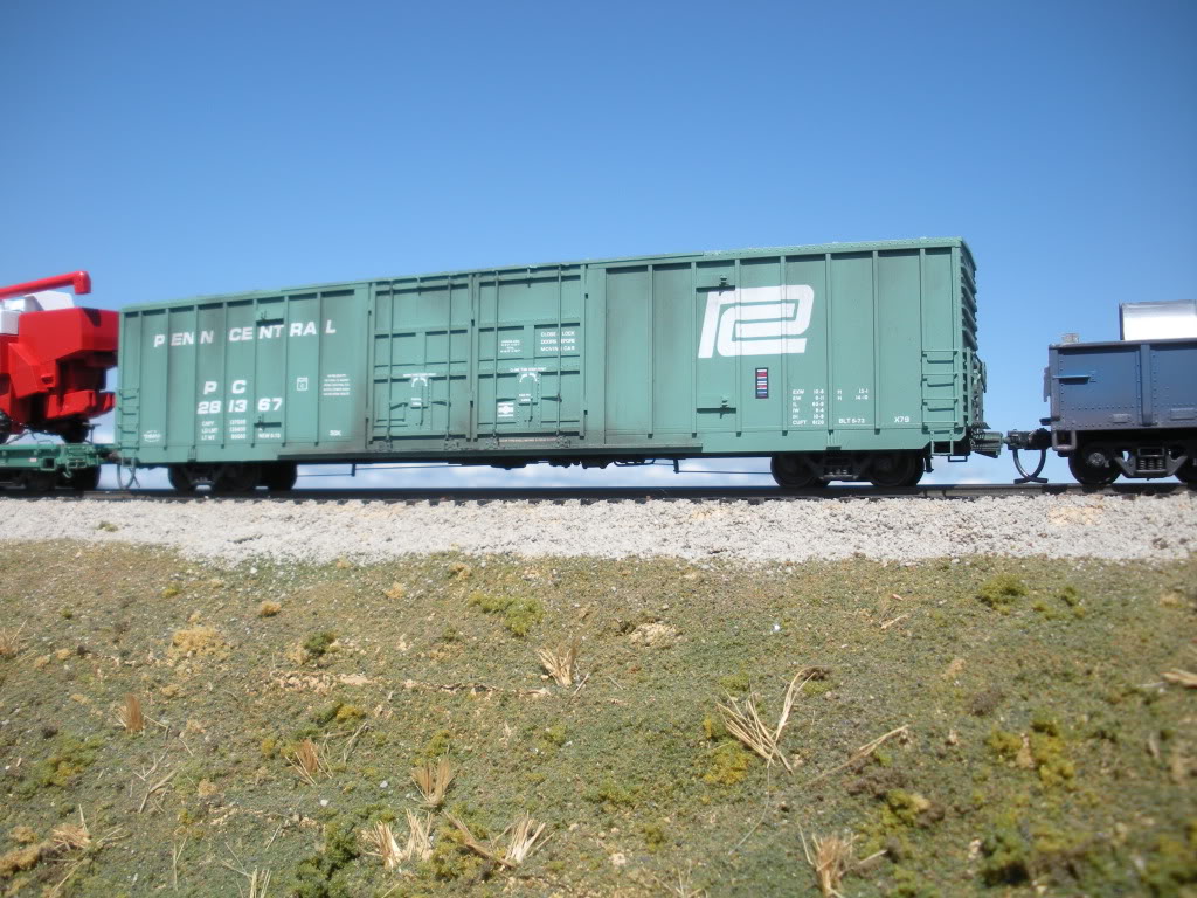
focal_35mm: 36
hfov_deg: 51.4
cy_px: 449
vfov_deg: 39.7
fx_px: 1245
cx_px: 598
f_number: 3.5
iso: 64
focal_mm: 6.3
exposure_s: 1/620
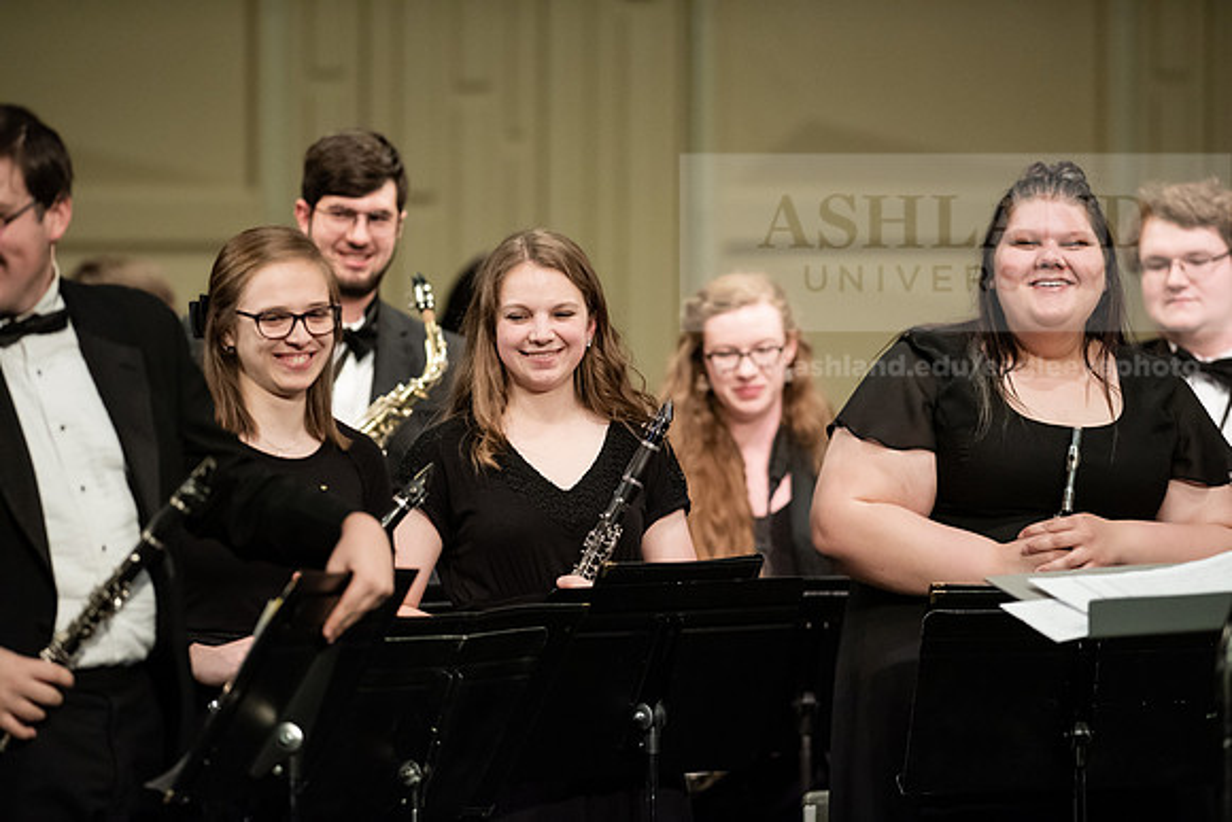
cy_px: 411
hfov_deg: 6.9
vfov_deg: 4.6
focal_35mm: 300
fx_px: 10269
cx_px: 616
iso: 4000
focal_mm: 300
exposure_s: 1/250
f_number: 3.5
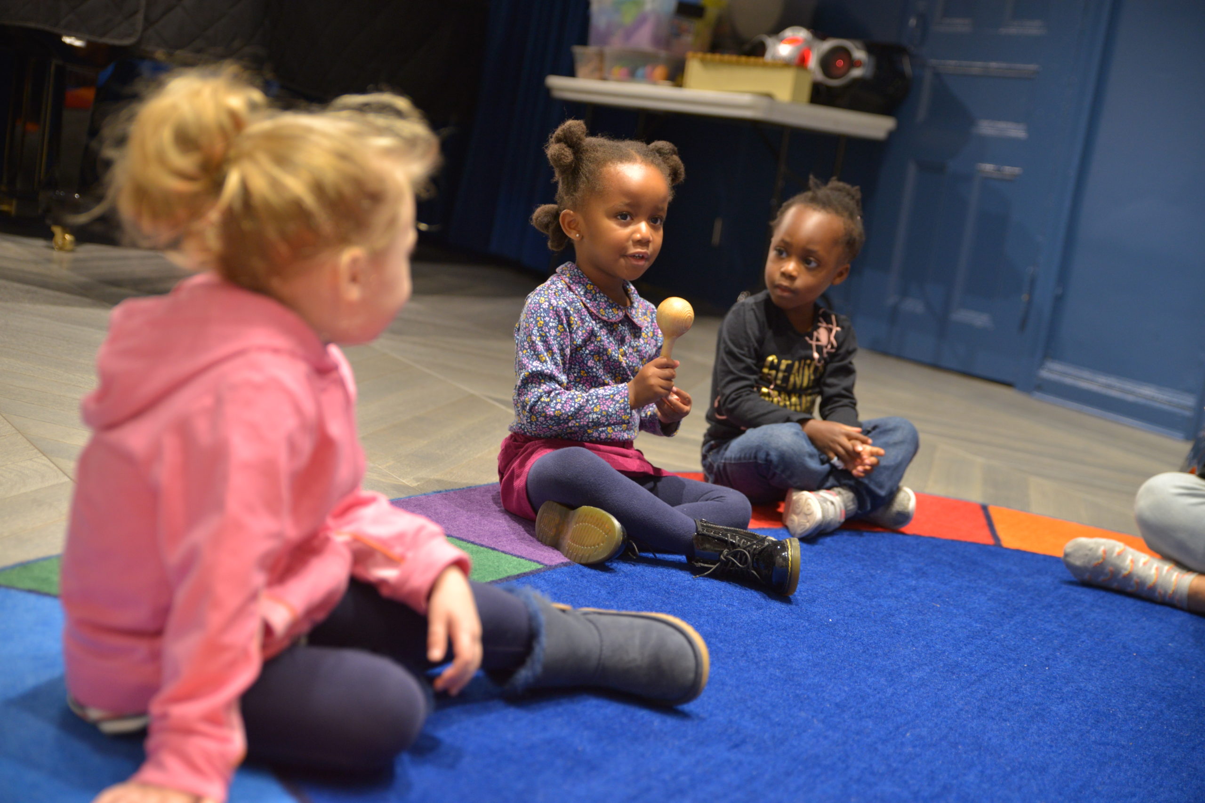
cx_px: 602
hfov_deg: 38.2
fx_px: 1741
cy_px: 402
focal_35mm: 52
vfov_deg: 26.0
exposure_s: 1/125
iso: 1000
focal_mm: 52
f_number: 2.8
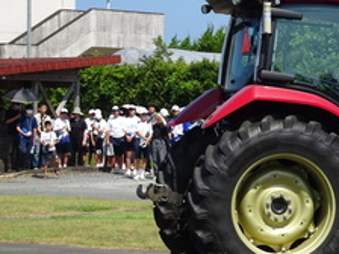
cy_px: 122
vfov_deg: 8.2
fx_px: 1782
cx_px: 350
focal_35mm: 182
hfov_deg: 10.8
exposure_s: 1/500
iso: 80
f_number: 5
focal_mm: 14.54
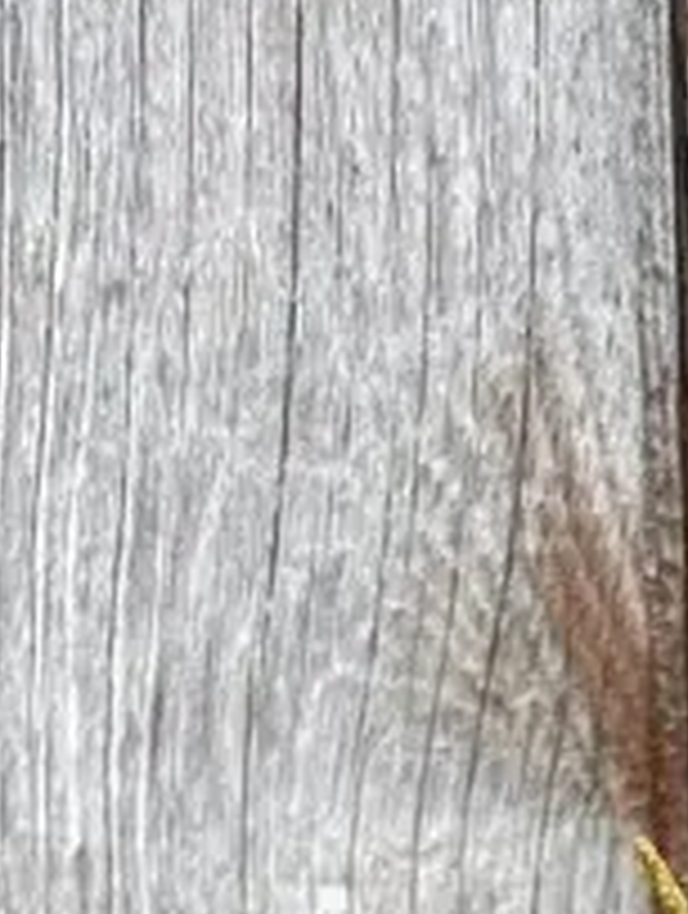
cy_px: 2404
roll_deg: +0.7
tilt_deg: -8.0
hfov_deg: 10.5
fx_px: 3646
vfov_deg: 11.2
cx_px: 944
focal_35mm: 138
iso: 32
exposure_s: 1/347
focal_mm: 4.2
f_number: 1.6
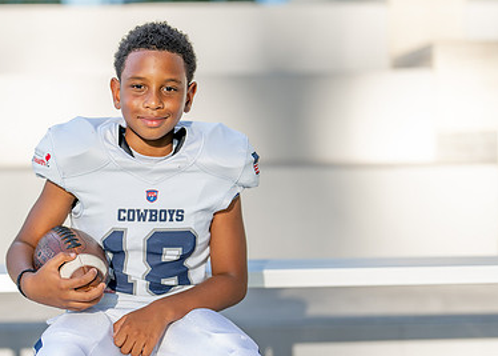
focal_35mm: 88
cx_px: 164
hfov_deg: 22.5
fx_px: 1244
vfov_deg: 16.2
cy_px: 260
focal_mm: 50
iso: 100
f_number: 1.2
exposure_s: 1/2000
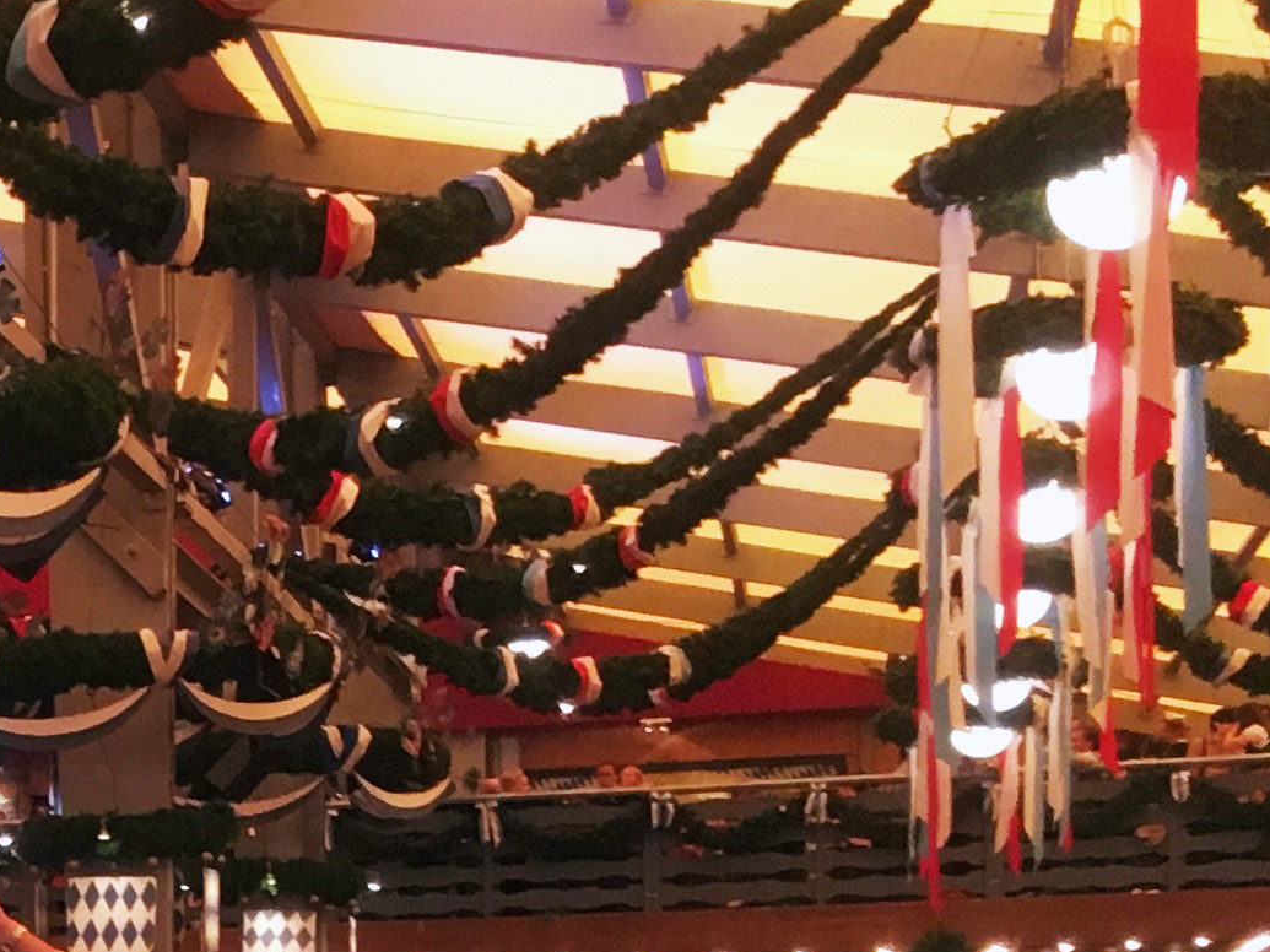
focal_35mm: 113
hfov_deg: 14.7
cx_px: -1183
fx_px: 4145
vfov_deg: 12.7
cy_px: 1196
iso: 64
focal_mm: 4.15
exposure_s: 1/33
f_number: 2.2
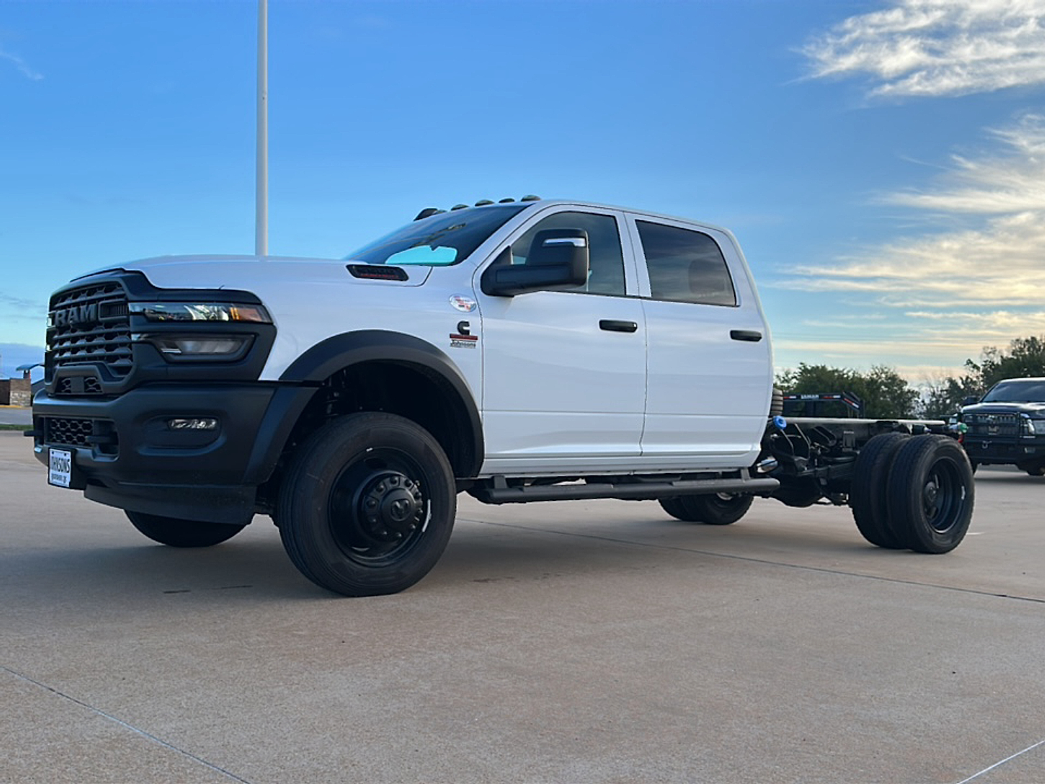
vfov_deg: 48.2
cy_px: 392
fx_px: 875
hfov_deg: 61.7
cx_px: 522
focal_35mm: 29
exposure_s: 1/1342
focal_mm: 6.86
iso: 80
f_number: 1.78
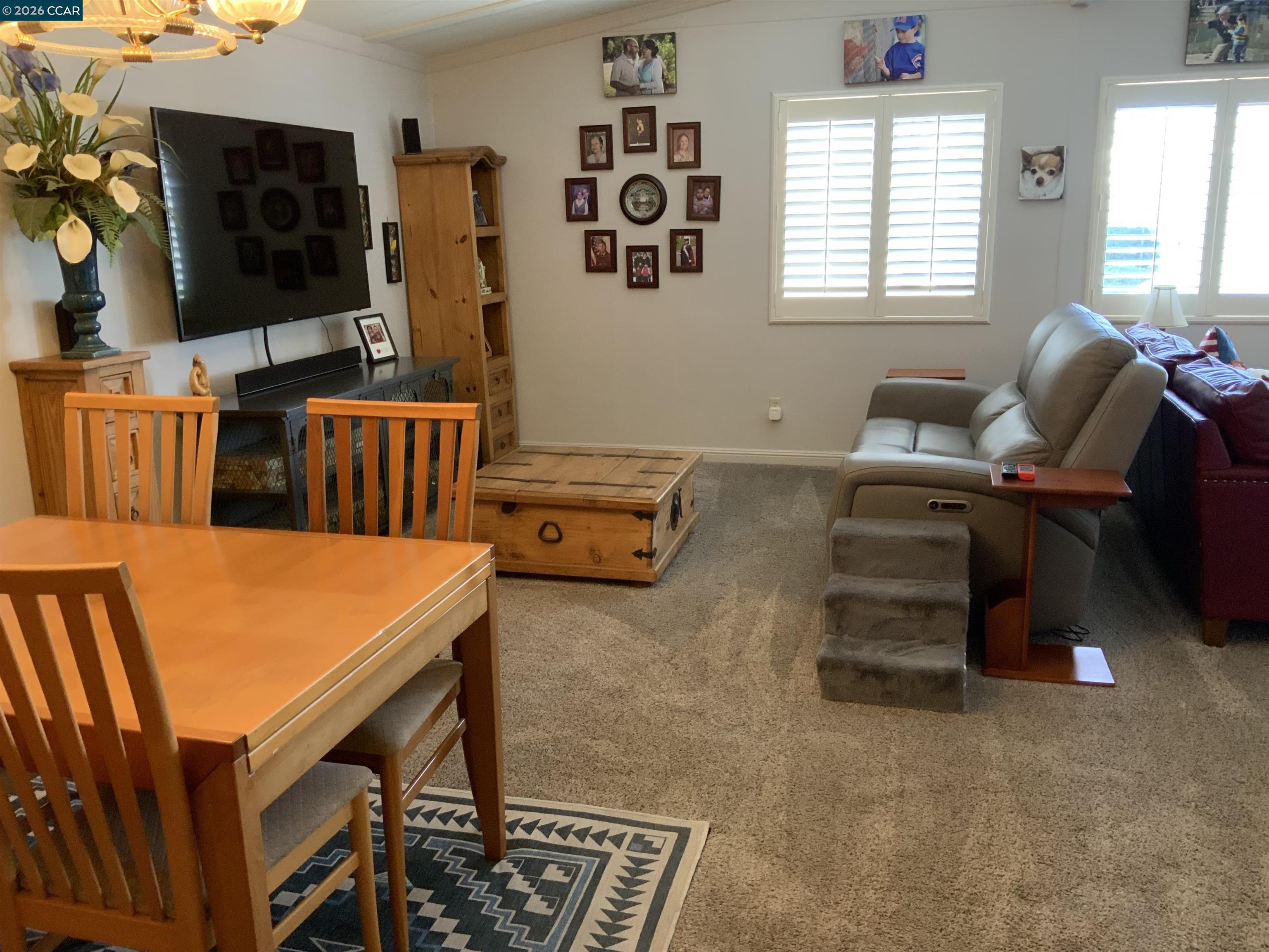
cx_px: 634
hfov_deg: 61.7
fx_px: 1063
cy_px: 476
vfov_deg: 48.2
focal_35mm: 29
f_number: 1.8
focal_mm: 3
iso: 200
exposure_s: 1/60
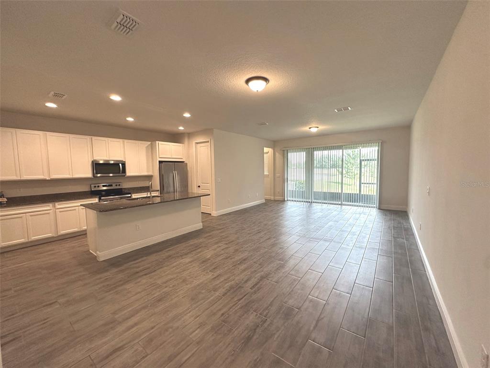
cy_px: 184
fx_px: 198
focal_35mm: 14
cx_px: 245
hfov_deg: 102.1
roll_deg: +1.1
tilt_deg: -5.0
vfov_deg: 85.7
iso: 200
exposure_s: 1/120
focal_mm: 2.22
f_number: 2.2
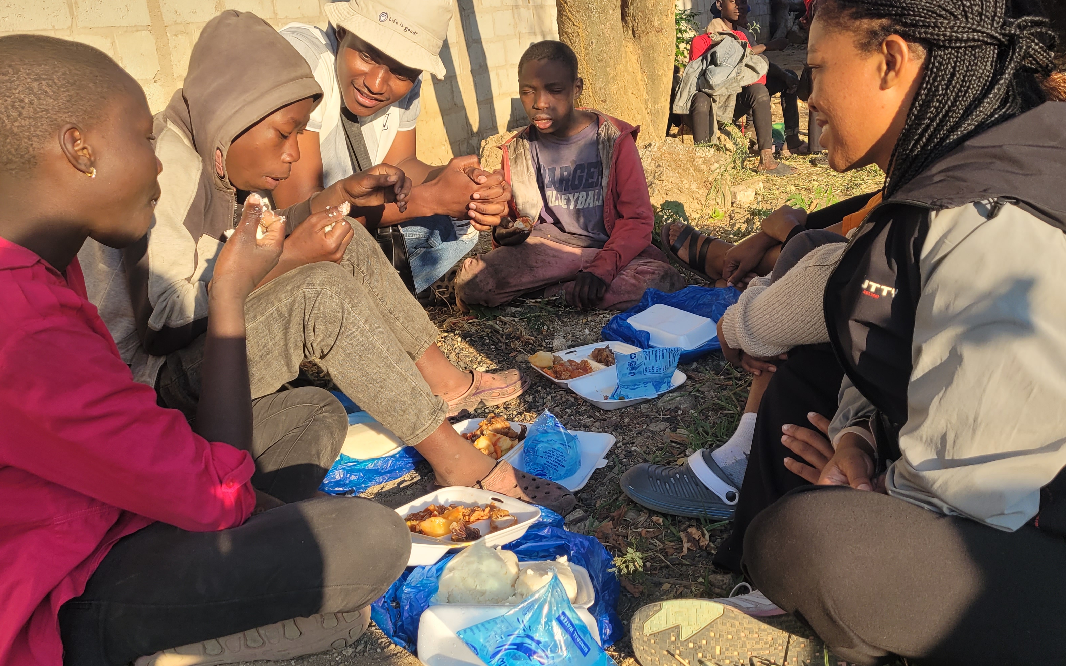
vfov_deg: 36.3
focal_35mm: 35
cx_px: 535
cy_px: 342
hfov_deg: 55.3
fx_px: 1017
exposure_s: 1/659
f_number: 1.8
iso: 40
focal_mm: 5.4
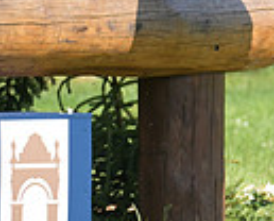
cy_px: -133
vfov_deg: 1.8
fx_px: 6841
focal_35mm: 841
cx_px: 531
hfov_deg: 2.3
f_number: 5
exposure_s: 1/1250
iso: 500
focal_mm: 200
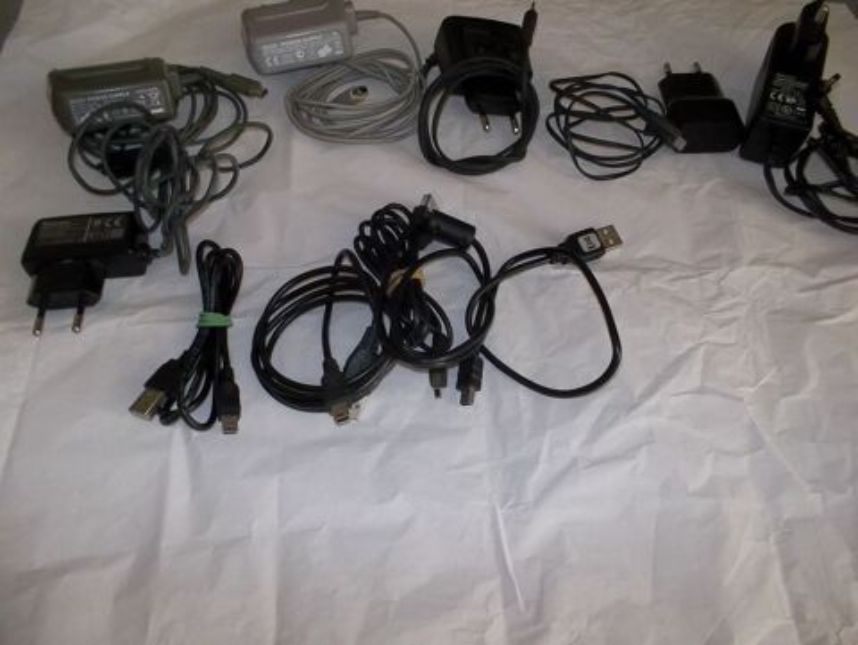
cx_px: 429
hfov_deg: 61.6
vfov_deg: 48.3
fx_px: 720
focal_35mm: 29
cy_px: 322
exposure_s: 1/30
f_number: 3.3
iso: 160
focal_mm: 4.1
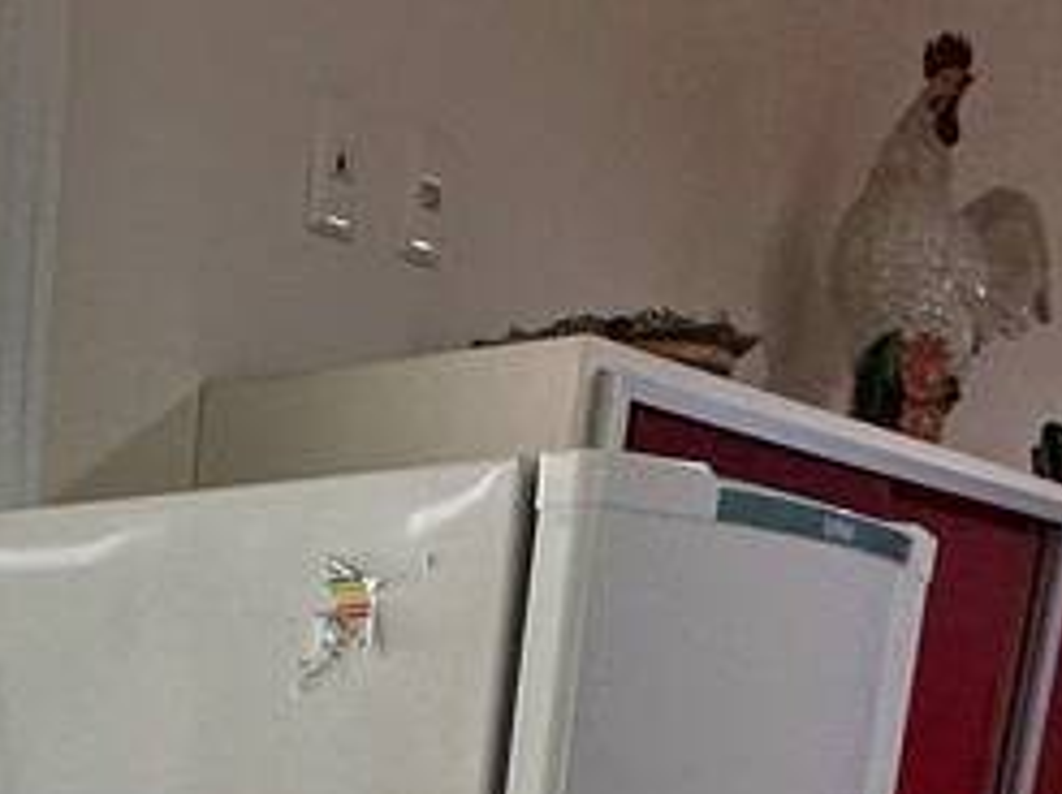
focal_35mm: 82
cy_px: 1601
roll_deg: -1.4
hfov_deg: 20.8
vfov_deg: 14.7
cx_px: -458
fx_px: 2513
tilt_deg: -16.1
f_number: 2.2
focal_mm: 2.22
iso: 64
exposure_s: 1/120
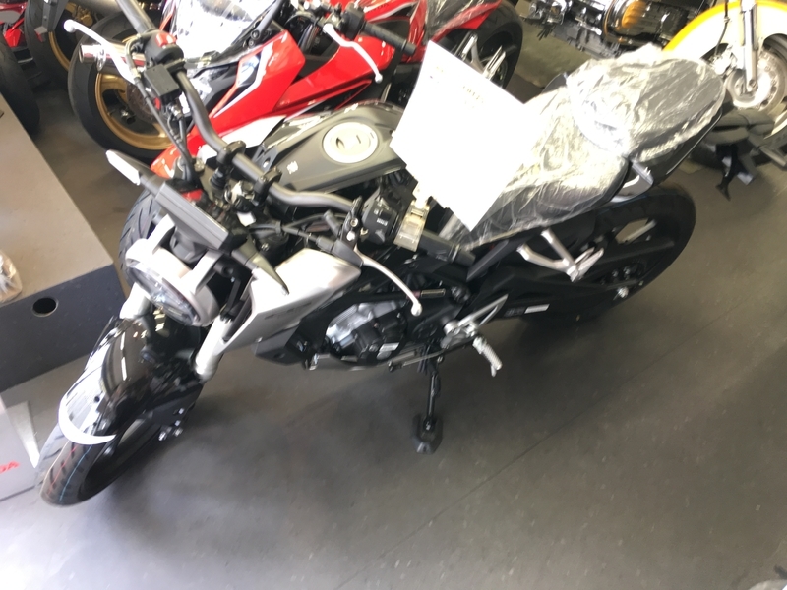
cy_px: 295
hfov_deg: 61.7
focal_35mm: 29
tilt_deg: -41.5
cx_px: 394
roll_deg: -1.7
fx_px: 659
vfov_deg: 48.2
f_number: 2.2
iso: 80
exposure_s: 1/30
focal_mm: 4.15
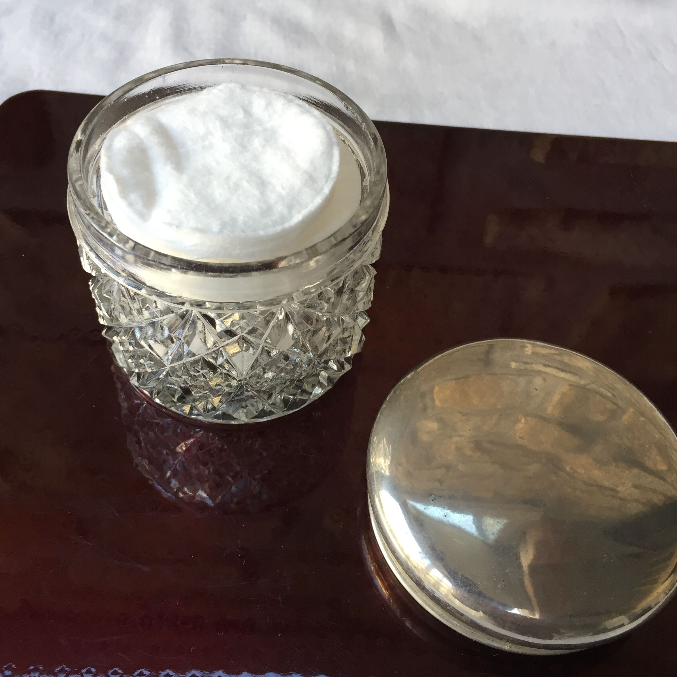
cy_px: 322
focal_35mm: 35
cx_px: 332
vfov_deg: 47.2
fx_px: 774
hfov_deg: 47.2
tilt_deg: -53.2
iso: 80
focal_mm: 4.15
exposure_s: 1/33
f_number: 2.2
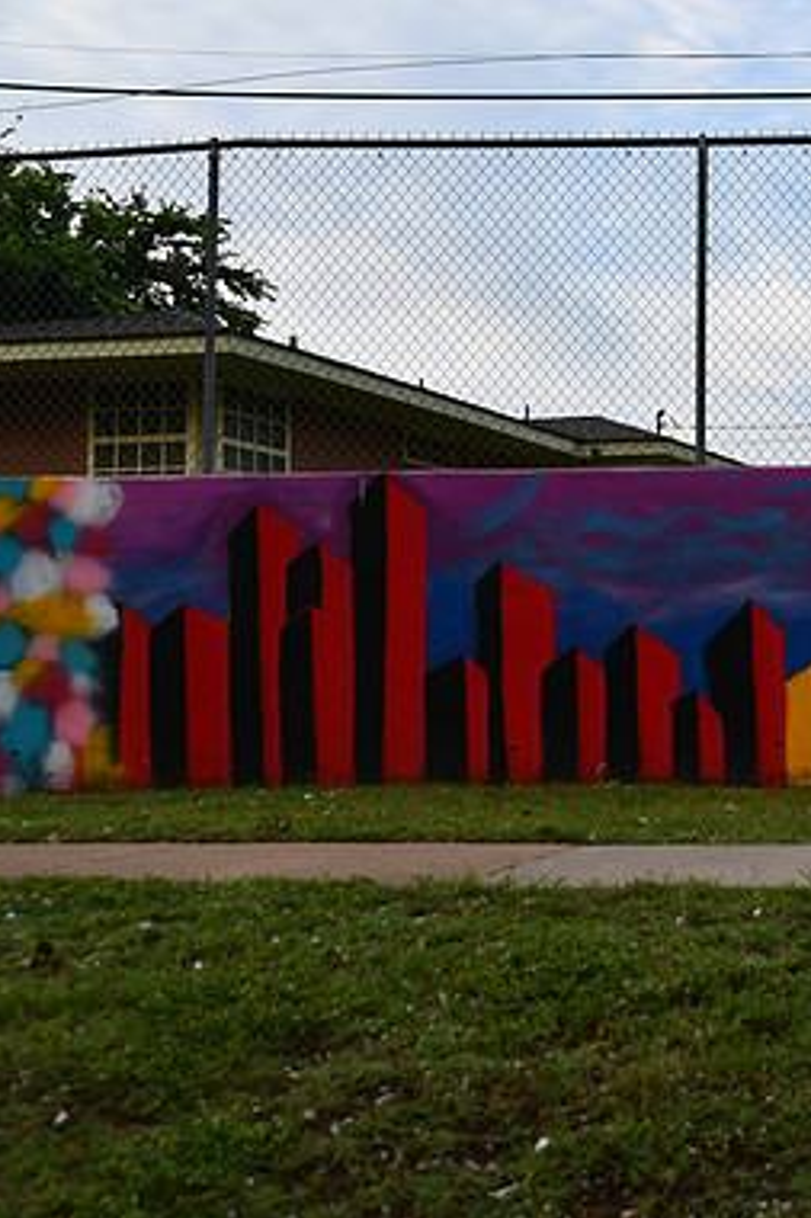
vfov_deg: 36.3
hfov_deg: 23.1
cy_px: 614
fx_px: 1860
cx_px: 901
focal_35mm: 55
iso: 200
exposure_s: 1/250
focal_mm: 24
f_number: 6.3
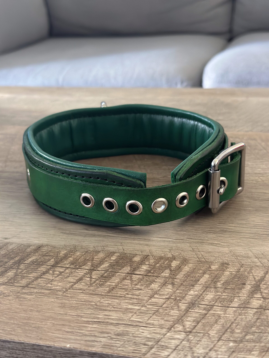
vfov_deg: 39.7
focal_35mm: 48
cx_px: 134
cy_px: 179
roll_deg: +2.9
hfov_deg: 30.3
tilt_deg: -23.5
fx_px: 497
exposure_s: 1/40
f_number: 1.78
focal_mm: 6.86
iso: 500
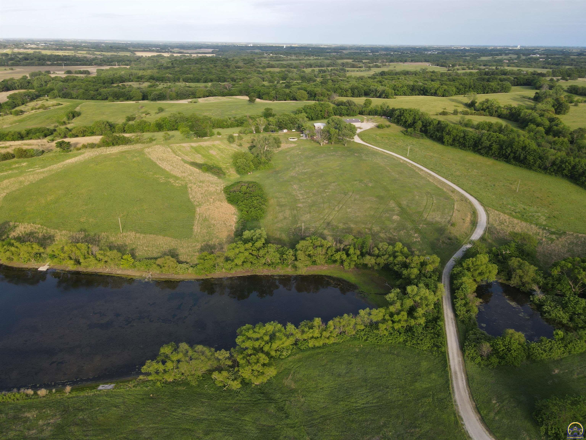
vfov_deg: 56.8
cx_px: 293
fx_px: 406
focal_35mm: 24
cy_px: 220
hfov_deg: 71.6
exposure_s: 1/200
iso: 100
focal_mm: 4.5
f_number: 2.8
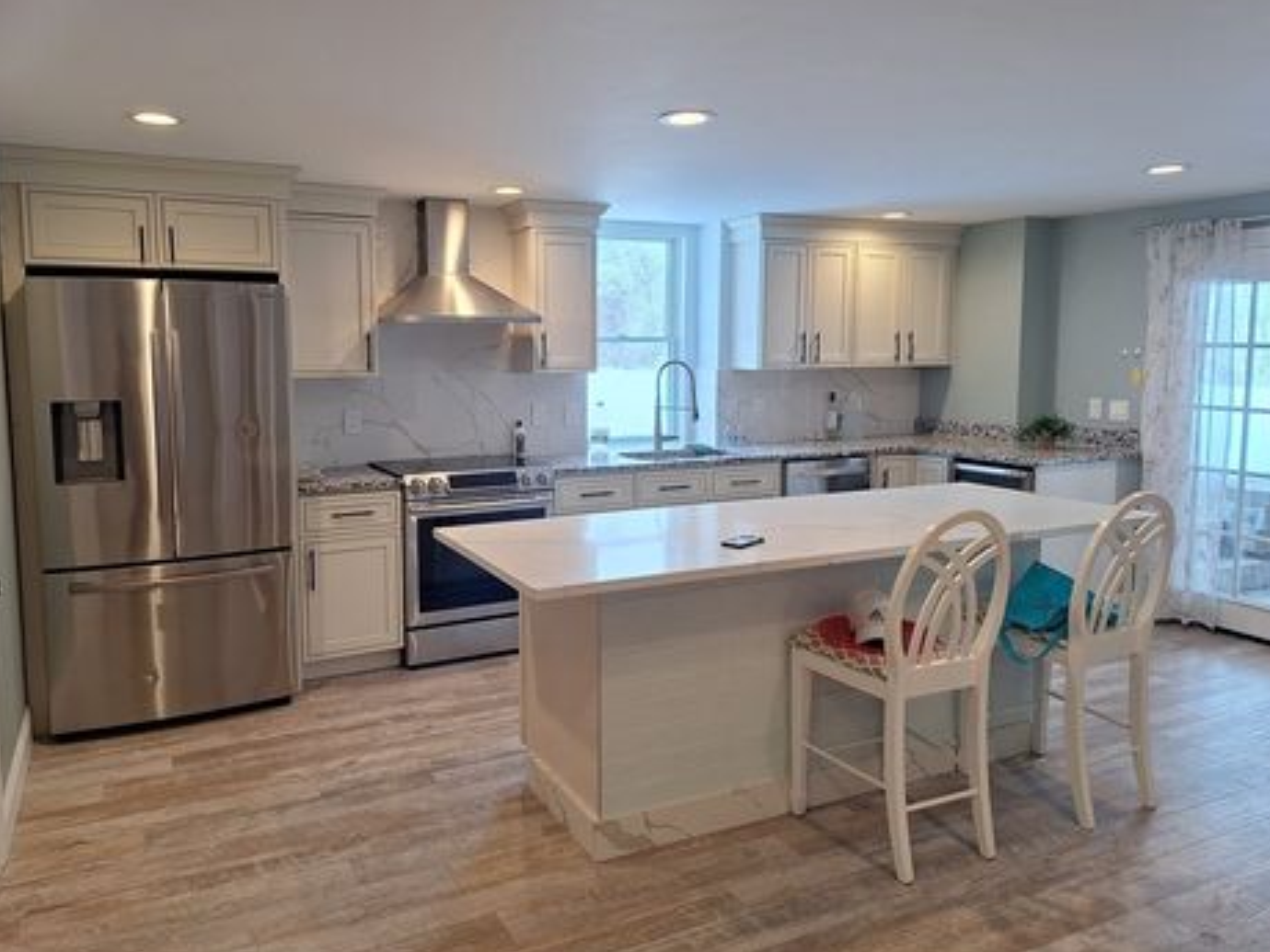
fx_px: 917
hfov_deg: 69.3
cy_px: 446
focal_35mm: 25
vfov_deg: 54.8
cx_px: 591
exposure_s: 1/120
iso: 64
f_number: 1.8
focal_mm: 5.54
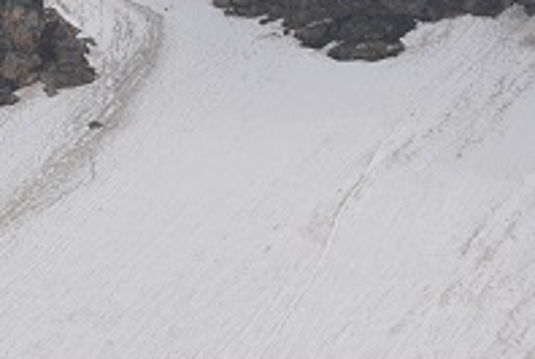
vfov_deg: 4.2
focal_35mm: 329
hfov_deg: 6.2
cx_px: 130
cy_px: 229
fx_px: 4907
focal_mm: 45
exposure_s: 1/320
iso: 100
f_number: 9
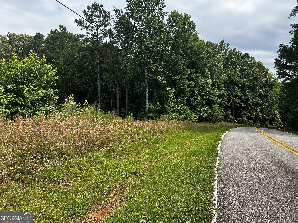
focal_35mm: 26
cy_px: 112
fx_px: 224
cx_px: 149
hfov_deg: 67.3
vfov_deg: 53.1
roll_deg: +2.3
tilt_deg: -0.8
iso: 50
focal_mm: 5.7
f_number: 1.5
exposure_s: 1/2123
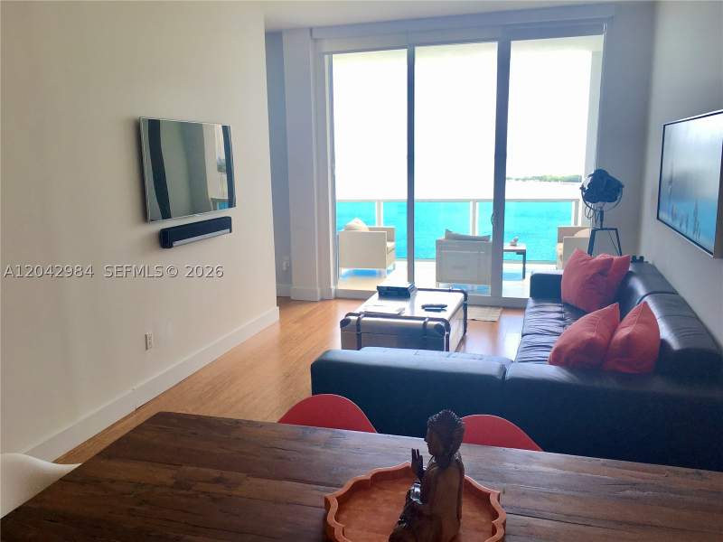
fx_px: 606
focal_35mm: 29
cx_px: 362
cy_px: 271
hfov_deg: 61.7
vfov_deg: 48.2
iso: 25
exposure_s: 1/150
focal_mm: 4.15
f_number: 2.2
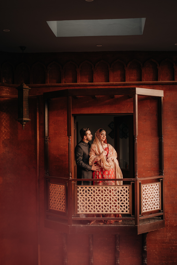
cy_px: 131
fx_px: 391
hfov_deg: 25.5
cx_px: 89
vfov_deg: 37.5
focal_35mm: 53
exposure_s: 1/160
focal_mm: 35
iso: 80
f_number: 1.4
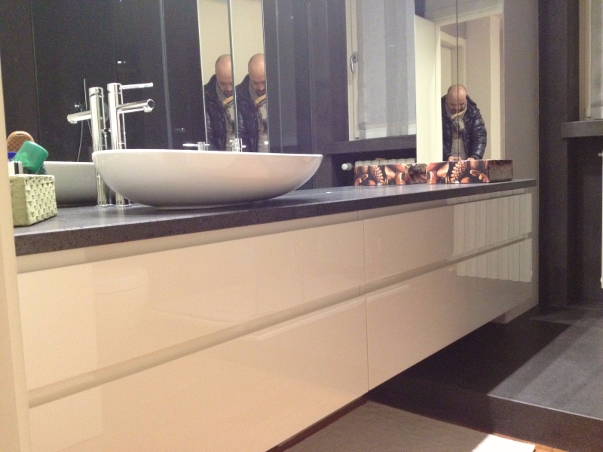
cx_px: 302
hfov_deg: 52.6
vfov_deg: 40.7
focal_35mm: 35
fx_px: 610
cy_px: 226
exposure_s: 1/20
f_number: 2.4
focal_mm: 4.28
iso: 400
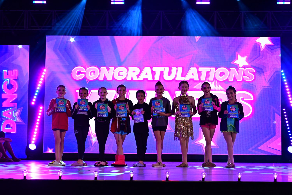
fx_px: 568
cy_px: 98
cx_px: 146
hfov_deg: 28.8
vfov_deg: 19.5
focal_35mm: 70
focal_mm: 70
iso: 3200
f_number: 5
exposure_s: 1/800
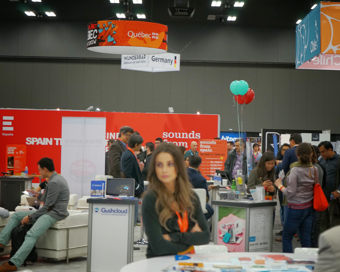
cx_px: 186
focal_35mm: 79
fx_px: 795
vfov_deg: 19.4
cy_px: 136
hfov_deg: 24.1
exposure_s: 1/80
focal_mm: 70
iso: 1000
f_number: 5.6
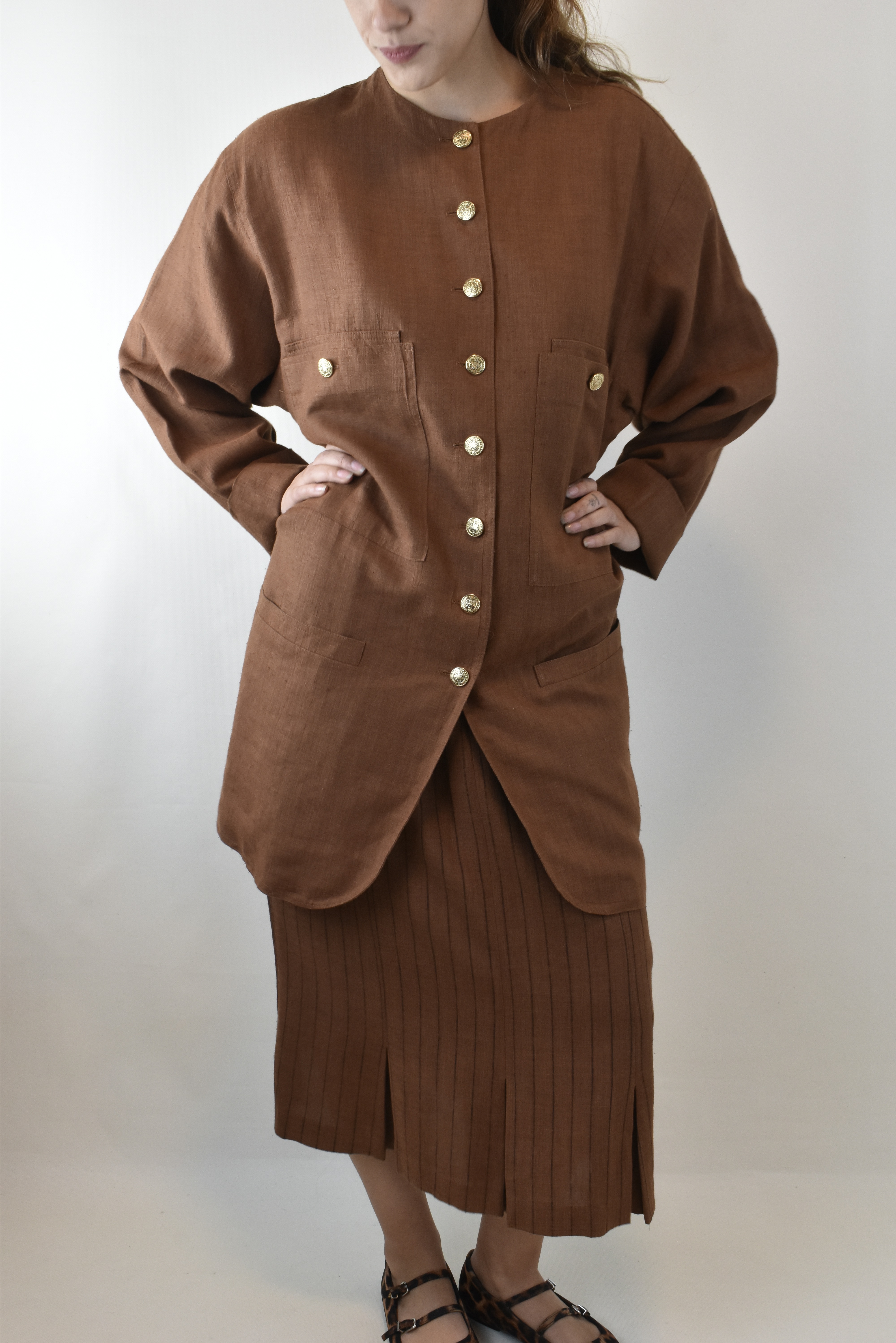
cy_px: 672
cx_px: 448
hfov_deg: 33.0
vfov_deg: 47.9
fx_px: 1512
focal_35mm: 40
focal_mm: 27
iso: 1000
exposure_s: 1/50
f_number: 11
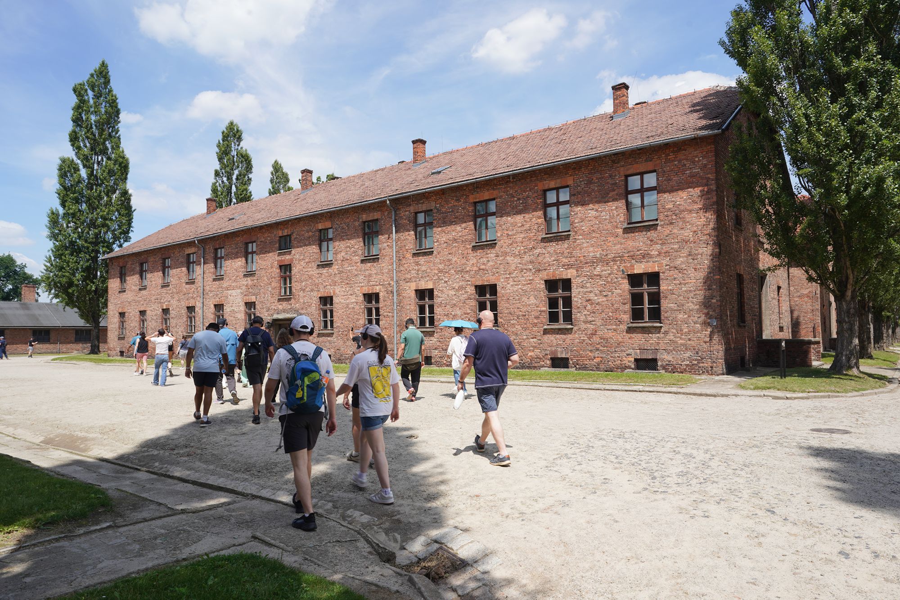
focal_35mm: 24
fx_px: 600
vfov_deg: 53.1
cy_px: 300
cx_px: 450
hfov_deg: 73.7
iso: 100
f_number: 13
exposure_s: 1/100
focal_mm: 24
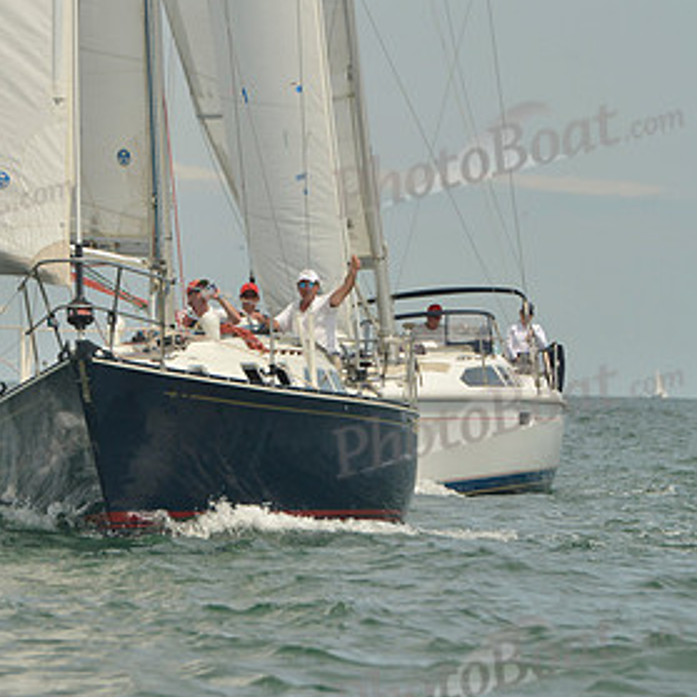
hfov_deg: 4.9
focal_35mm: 354
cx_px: 205
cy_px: 319
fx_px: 8064
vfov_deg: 4.9
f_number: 8
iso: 400
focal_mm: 200
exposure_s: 1/800
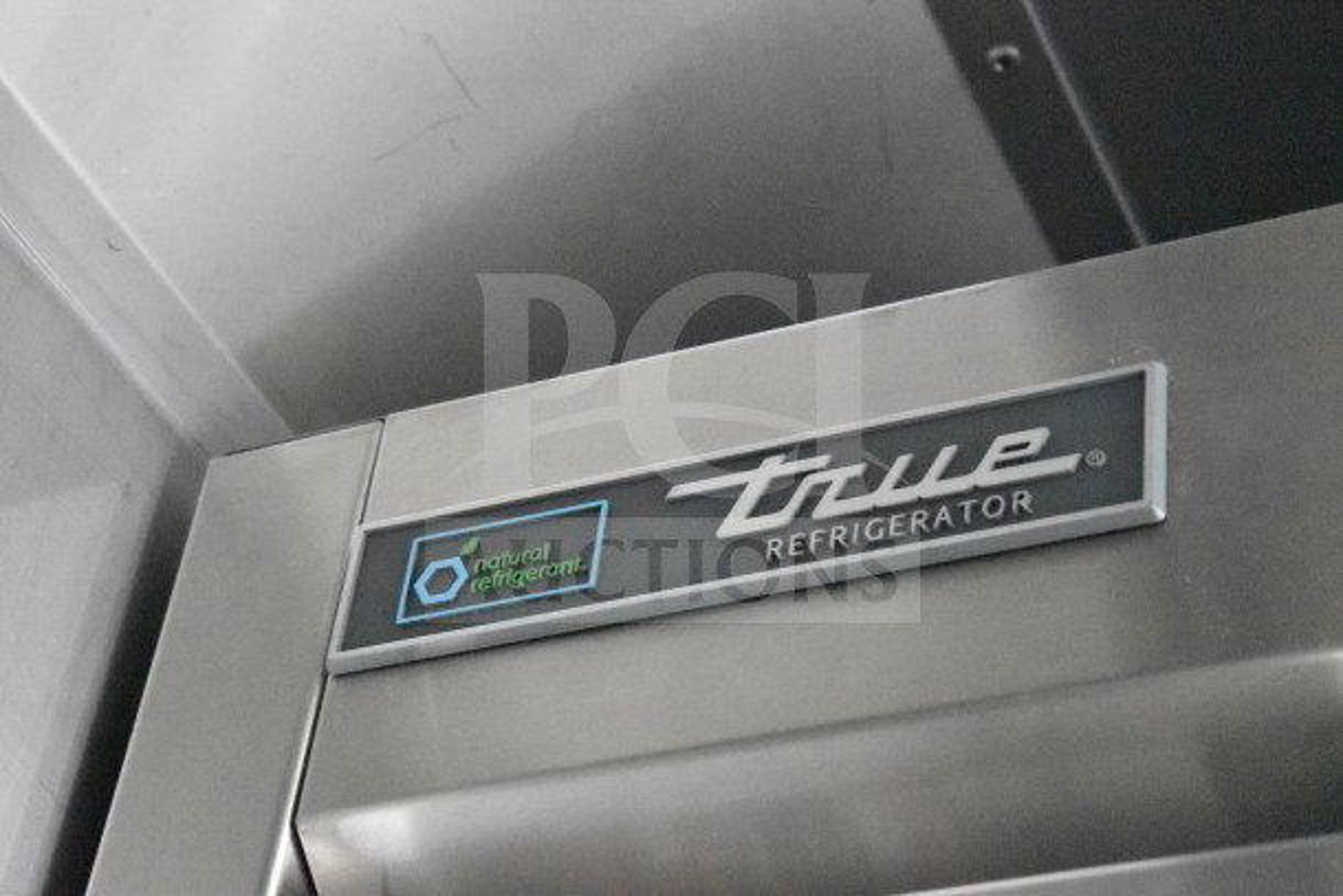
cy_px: 448
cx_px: 672
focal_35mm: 82
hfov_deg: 24.6
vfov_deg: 16.6
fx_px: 3078
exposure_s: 1/60
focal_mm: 55
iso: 25600
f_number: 5.6
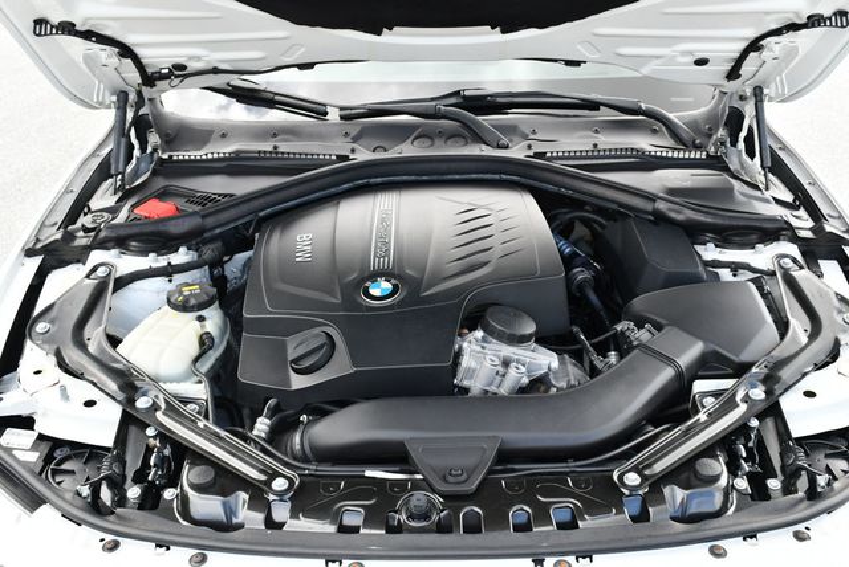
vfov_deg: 36.9
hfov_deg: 53.1
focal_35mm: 36
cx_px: 424
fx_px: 850
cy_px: 284
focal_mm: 18
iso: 400
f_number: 5.6
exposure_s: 1/250
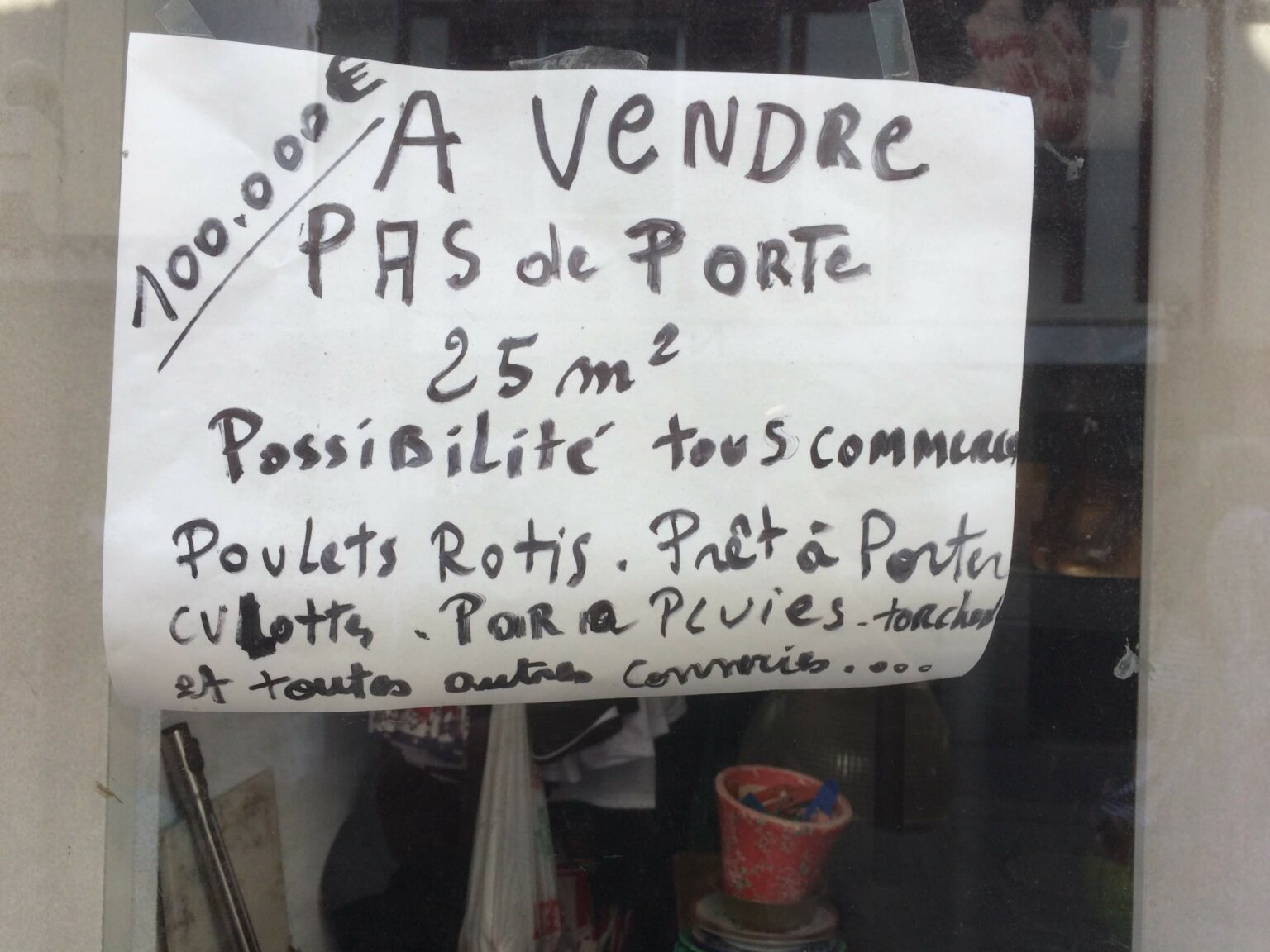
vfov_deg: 48.2
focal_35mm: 29
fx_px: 1064
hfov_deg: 61.7
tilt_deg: -0.5
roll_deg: -0.6
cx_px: 635
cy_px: 476
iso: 32
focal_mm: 4.15
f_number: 2.2
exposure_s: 1/219
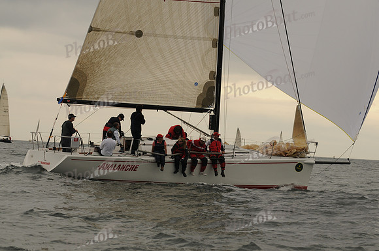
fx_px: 1656
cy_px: 126
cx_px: 190
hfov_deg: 13.1
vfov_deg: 8.7
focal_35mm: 158
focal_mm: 105
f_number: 6.3
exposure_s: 1/640
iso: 200
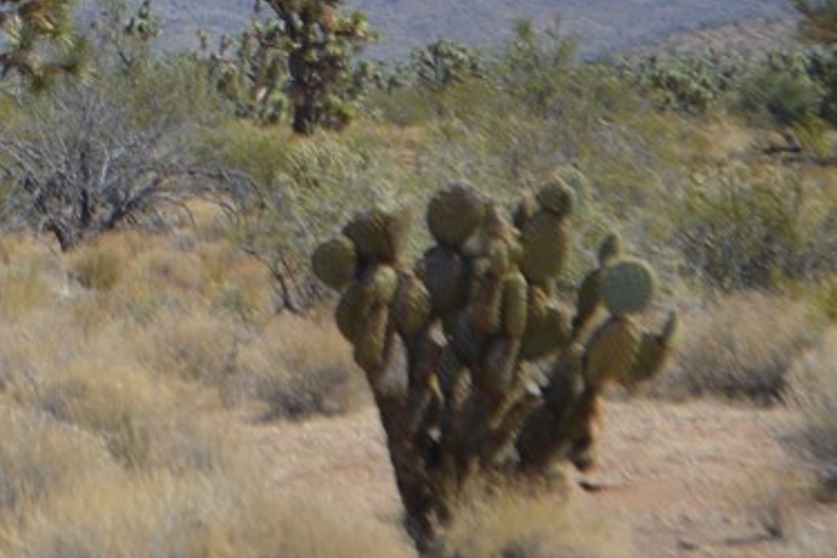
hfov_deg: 8.5
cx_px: -239
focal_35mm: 238
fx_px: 5543
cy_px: -154
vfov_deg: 5.7
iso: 400
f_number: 7.1
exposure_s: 1/1600
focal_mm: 55
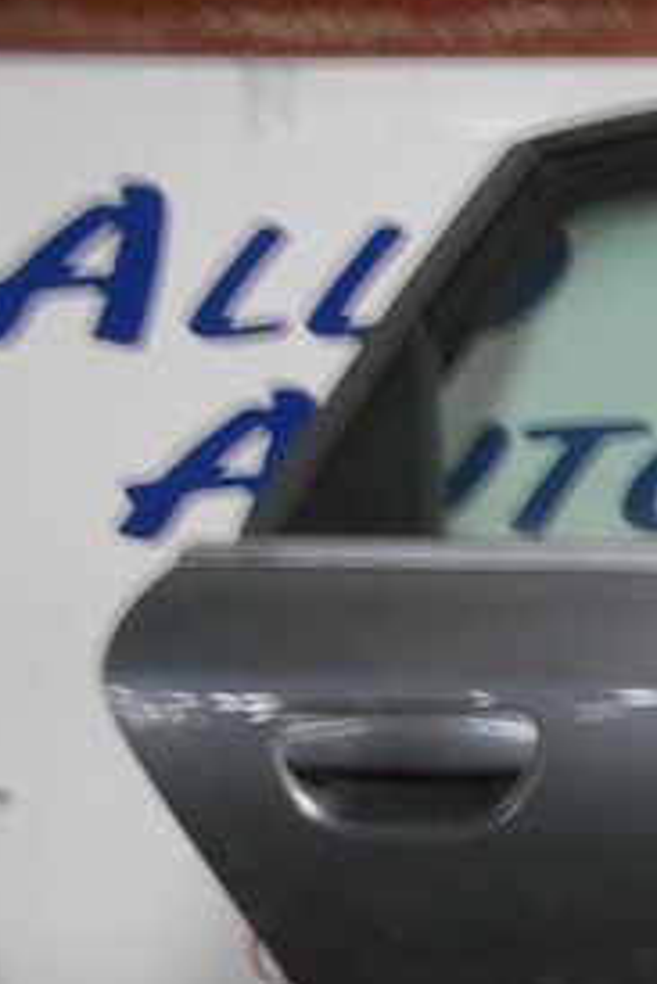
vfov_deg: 31.9
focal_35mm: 61
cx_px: 1082
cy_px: 804
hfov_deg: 18.7
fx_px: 1668
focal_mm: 4.6
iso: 450
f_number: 3.2
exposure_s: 1/8
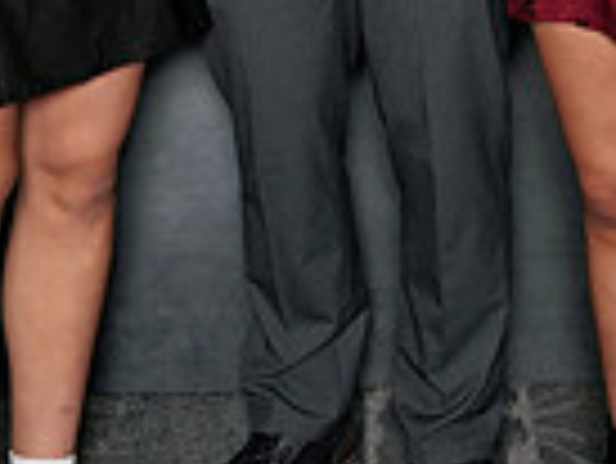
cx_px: 292
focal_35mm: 138
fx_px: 2450
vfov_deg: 10.1
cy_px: -432
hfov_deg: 14.3
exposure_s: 1/125
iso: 400
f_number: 8
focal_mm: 29
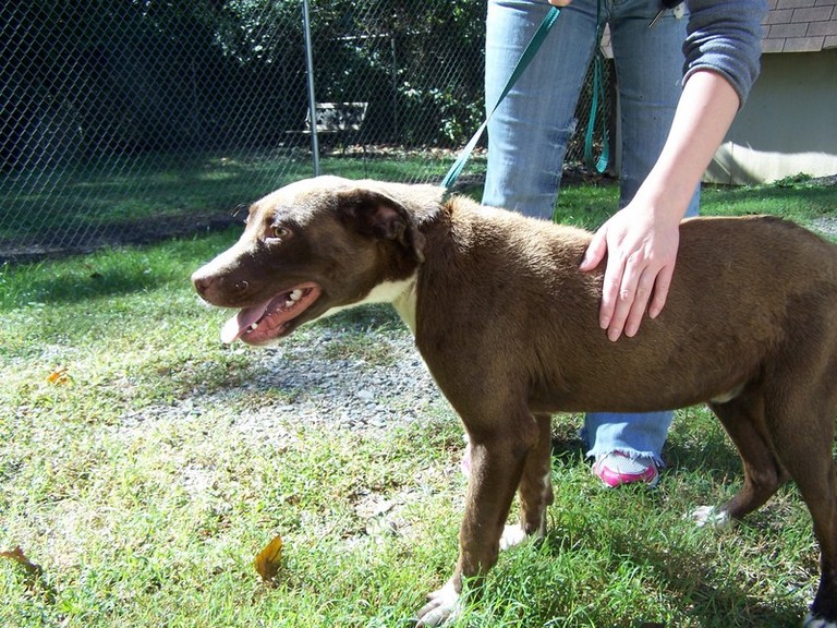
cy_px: 314
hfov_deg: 49.0
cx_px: 418
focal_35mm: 38
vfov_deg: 37.7
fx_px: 919
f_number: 2.8
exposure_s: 1/250
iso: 80
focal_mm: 6.3
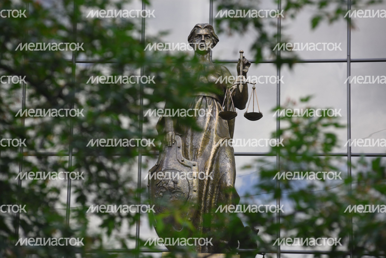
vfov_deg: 6.9
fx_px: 2145
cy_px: 129
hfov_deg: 10.3
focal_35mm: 200
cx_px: 193
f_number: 7.1
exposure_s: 1/320
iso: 400
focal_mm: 200
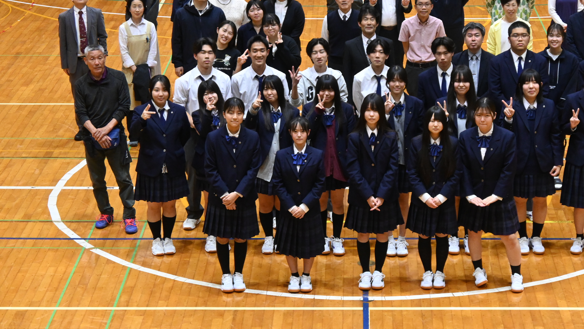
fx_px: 1750
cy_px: 91
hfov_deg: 18.9
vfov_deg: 10.7
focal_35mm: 113
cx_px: 366
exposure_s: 1/80
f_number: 6.3
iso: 2800
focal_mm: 50
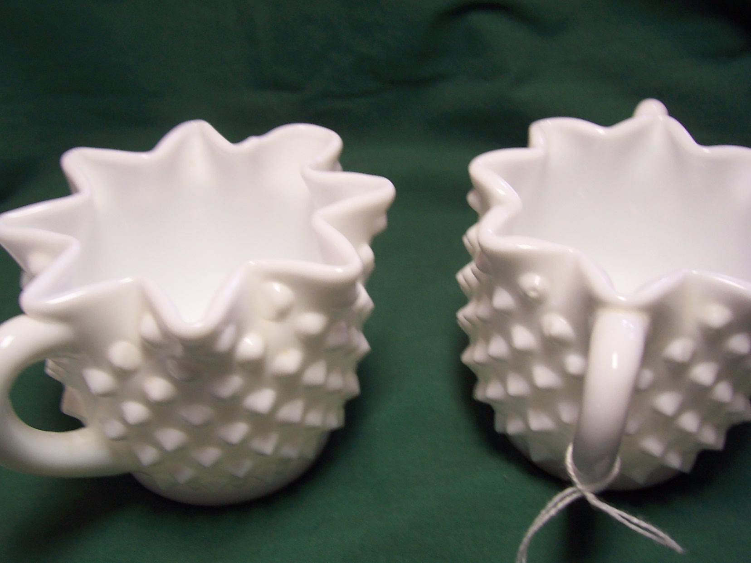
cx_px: 376
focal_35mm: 37
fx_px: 803
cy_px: 282
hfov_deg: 50.1
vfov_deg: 38.7
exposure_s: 1/30
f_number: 2.8
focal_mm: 5.6
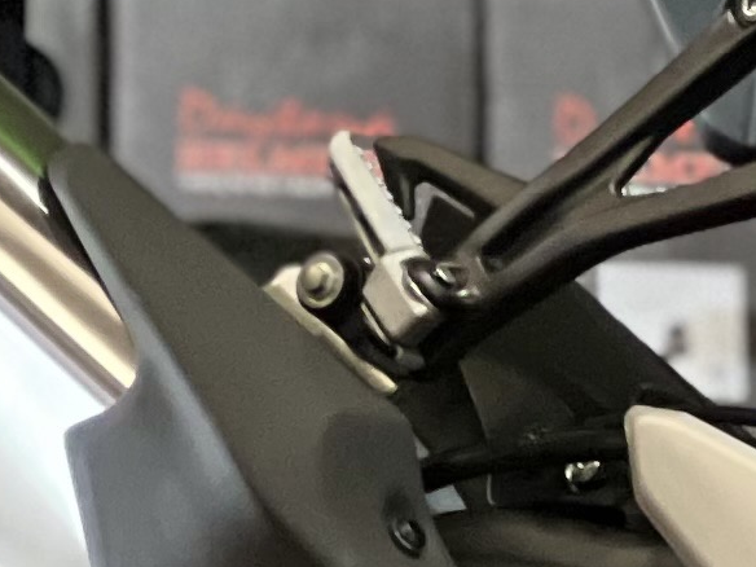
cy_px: 353
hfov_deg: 3.7
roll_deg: -0.2
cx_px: 1745
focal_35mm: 532
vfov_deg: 2.8
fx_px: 11619
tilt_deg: -3.5
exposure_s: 1/30
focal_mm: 9
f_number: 2.8
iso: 400
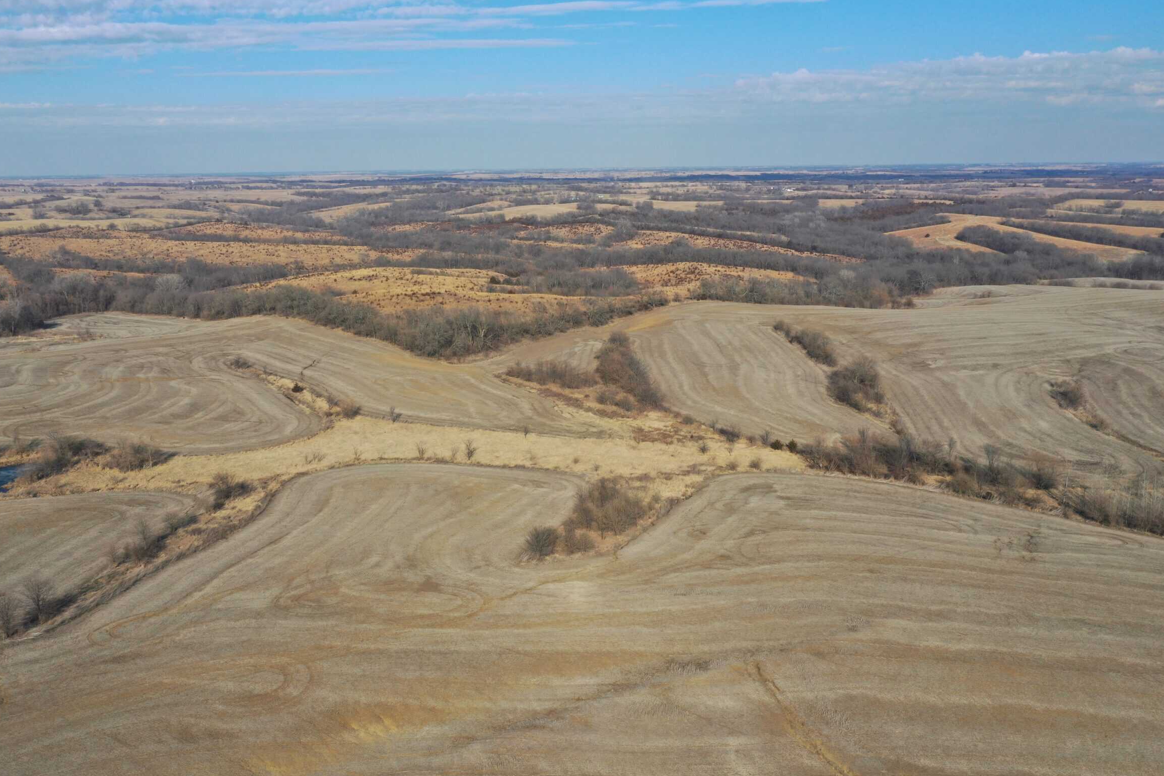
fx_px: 1002
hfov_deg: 60.2
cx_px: 540
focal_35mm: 31
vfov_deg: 42.3
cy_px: 394
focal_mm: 10.26
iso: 100
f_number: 6.3
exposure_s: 1/500
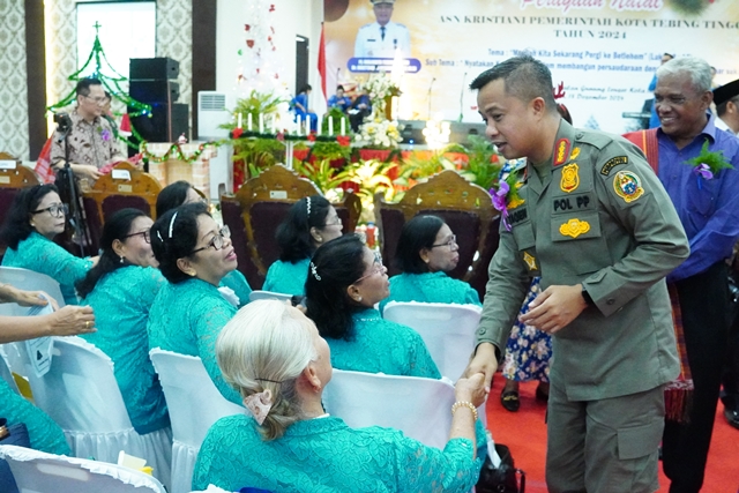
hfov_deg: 53.1
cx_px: 370
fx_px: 739
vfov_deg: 36.9
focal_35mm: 36
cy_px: 246
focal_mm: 24
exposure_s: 1/160
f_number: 4
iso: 20000
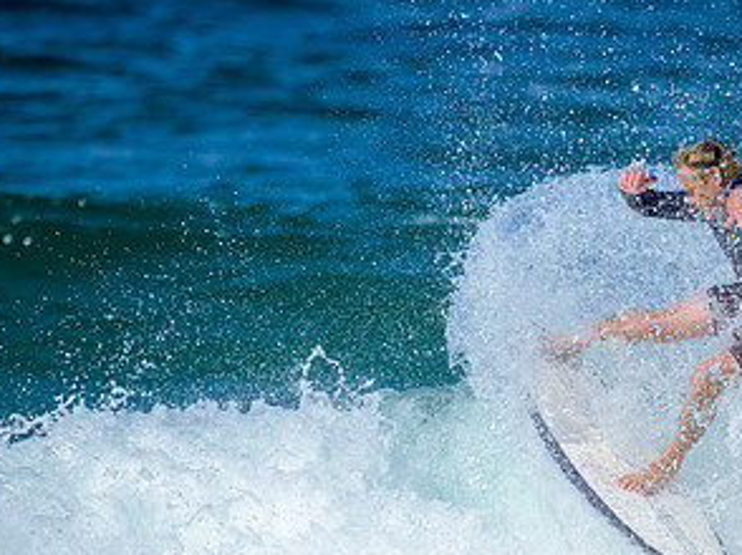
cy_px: 445
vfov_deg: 1.0
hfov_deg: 1.3
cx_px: 616
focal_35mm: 1519
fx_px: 32533
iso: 280
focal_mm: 800
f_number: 6.3
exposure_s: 1/2500
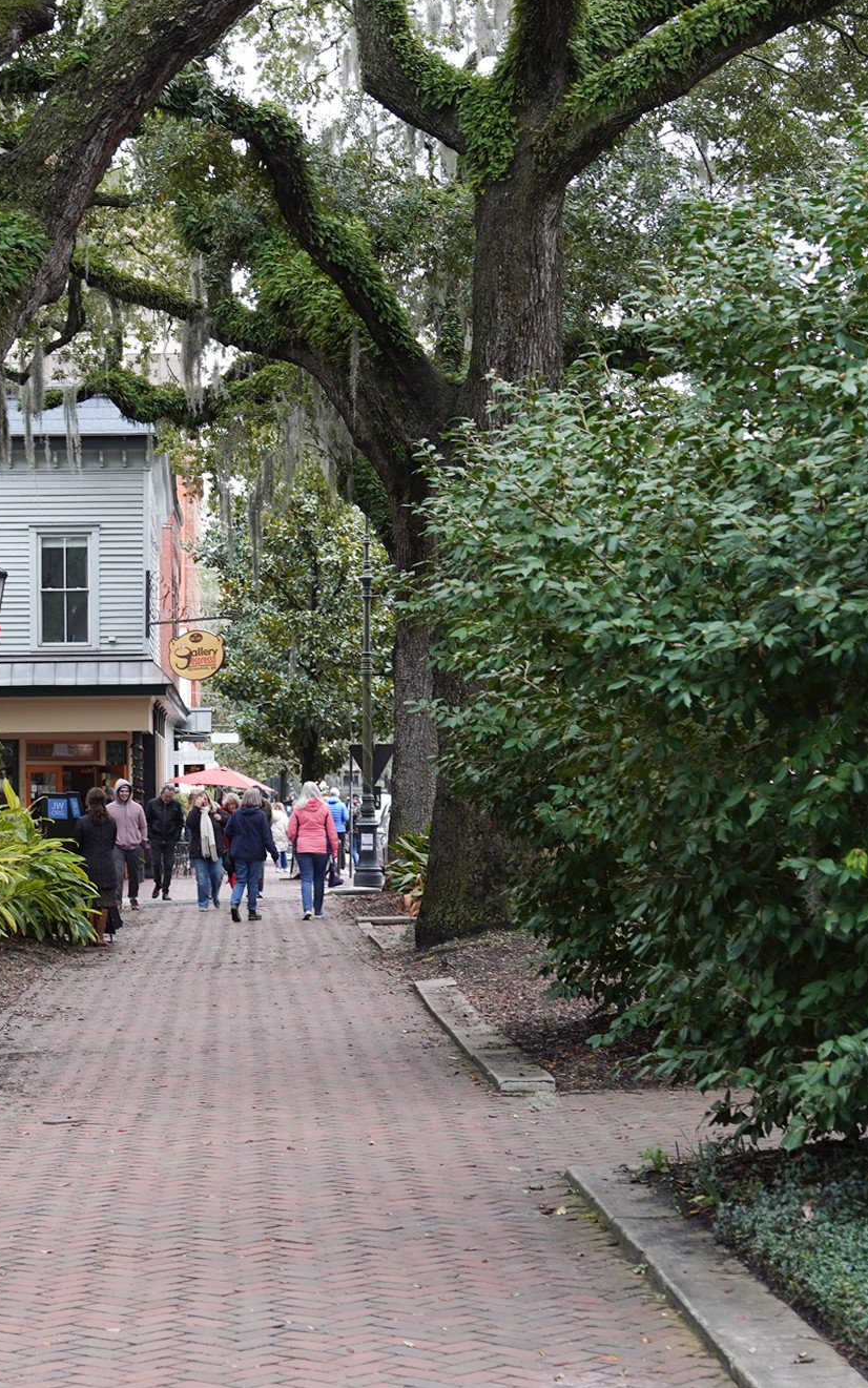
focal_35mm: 71
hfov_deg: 18.3
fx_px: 2686
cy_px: 688
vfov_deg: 29.0
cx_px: 228
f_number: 5.6
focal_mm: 46
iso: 400
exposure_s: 1/100
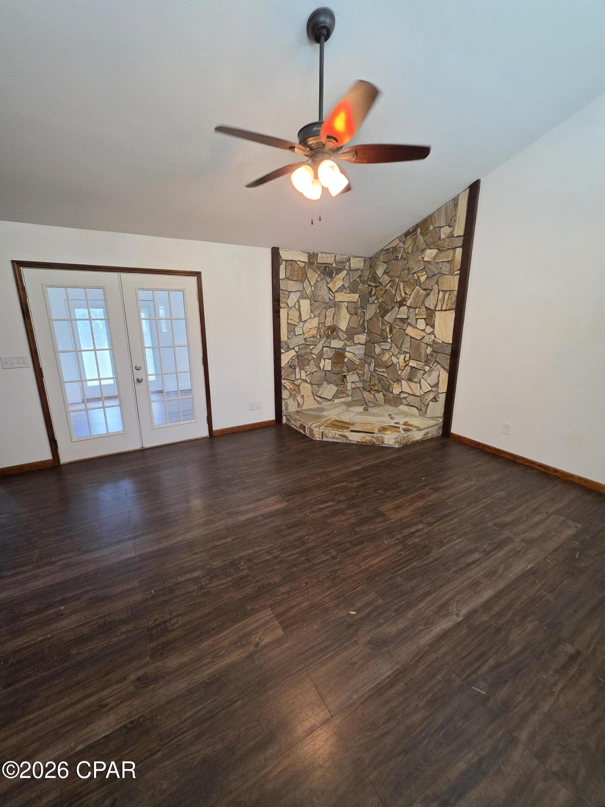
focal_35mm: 13
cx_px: 302
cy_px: 404
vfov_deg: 106.2
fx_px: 303
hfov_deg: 89.9
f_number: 1.9
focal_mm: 2.2
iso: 200
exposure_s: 1/120
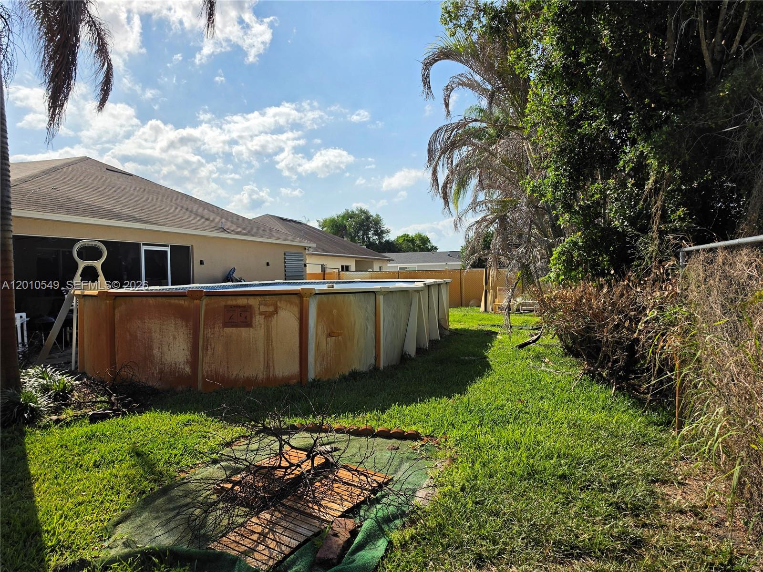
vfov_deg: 58.9
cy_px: 286
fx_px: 507
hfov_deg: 73.9
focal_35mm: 23
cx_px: 382
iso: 32
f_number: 1.4
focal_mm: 6.5
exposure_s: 1/7939
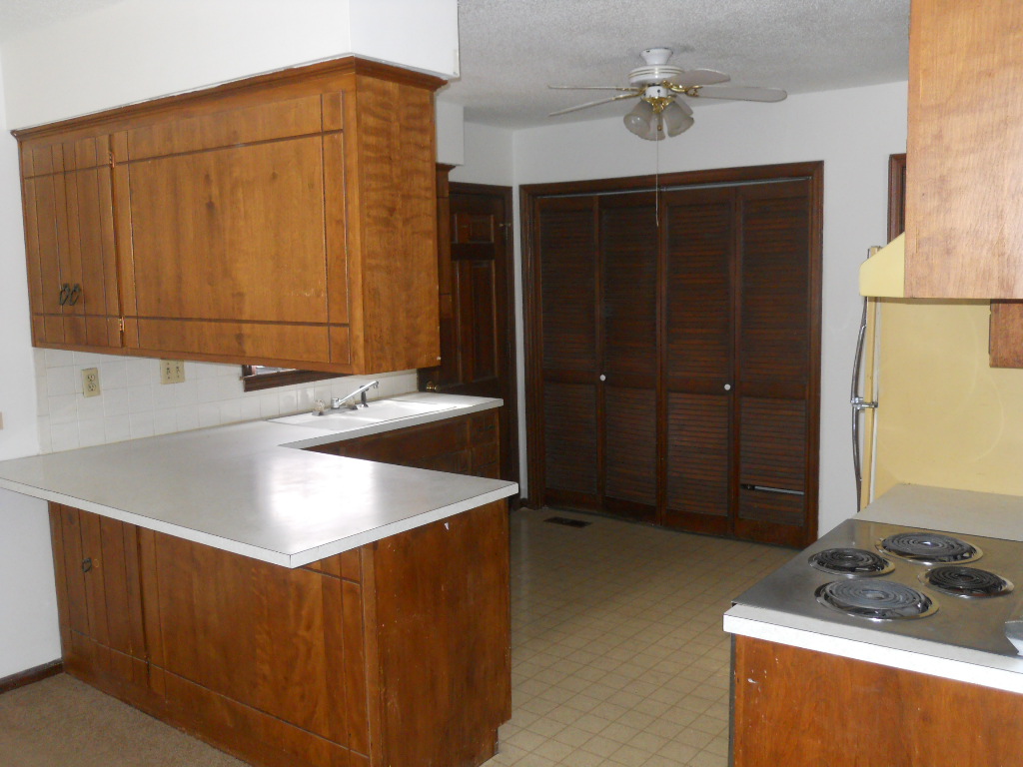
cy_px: 384
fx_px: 946
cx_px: 512
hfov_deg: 56.8
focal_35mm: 32
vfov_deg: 44.2
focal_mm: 5.7
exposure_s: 1/25
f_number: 2.8
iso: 320
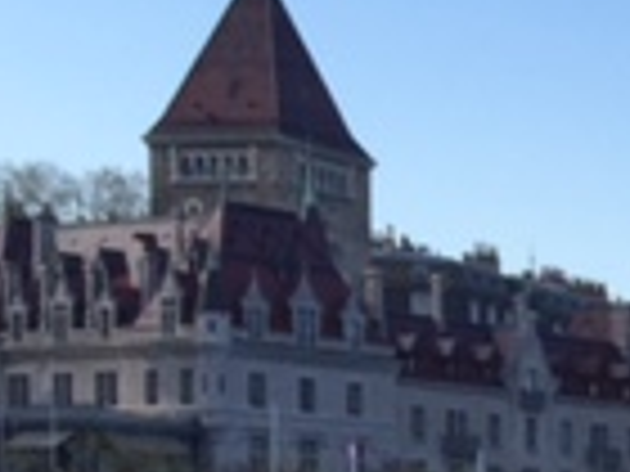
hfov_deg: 13.1
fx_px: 2421
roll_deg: -1.0
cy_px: 836
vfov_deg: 10.5
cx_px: 1220
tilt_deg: -5.7
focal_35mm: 133
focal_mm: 4.15
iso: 32
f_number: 2.2
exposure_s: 1/920
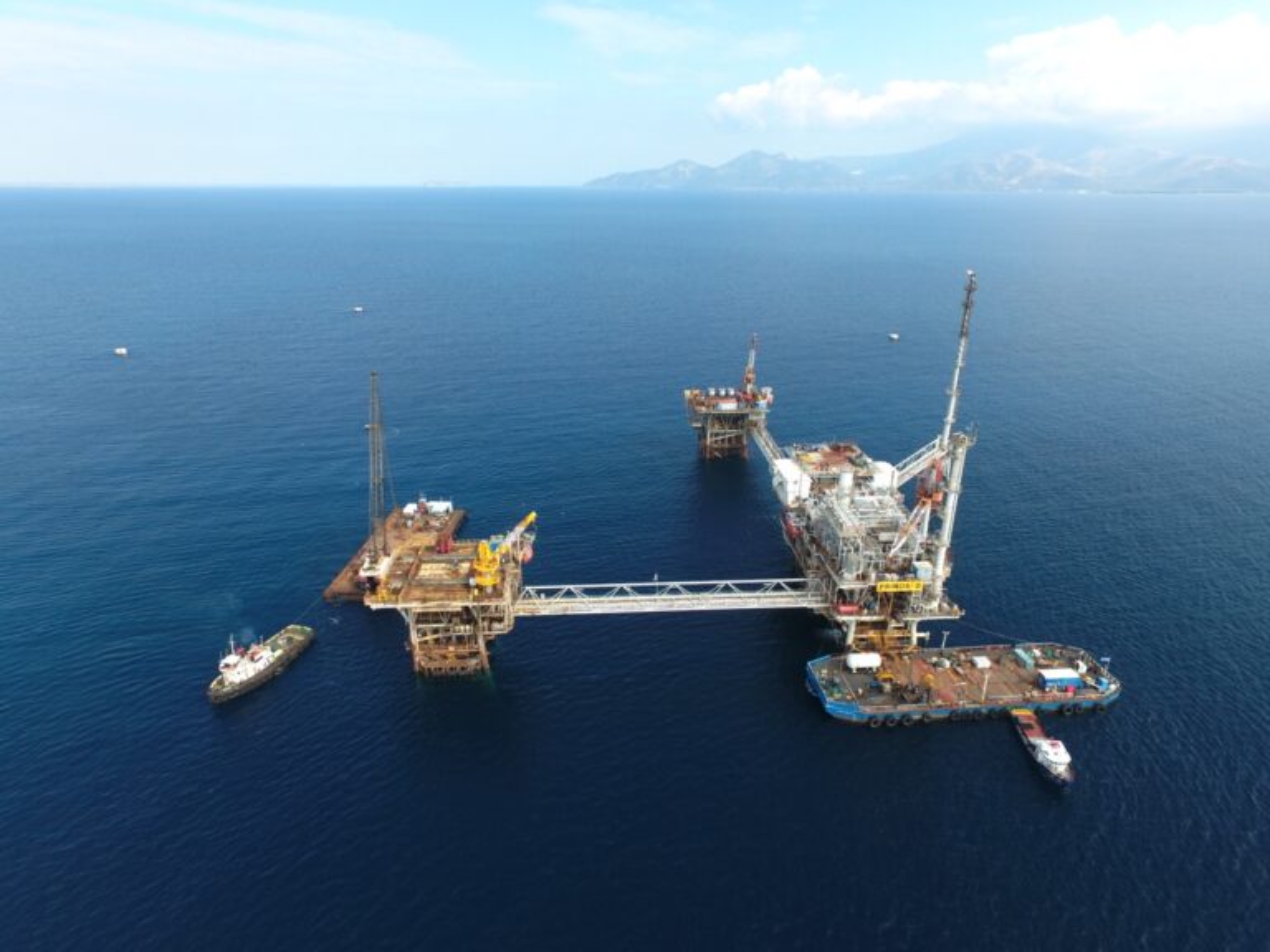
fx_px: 734
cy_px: 476
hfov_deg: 81.7
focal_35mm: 20
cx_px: 635
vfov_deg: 66.0
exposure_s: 1/488
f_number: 2.8
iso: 100
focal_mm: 3.61
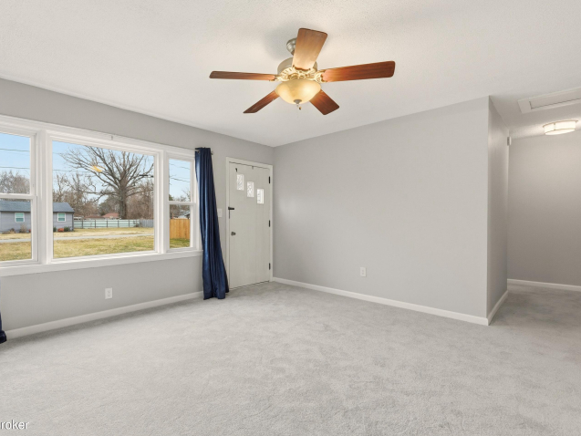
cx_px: 253
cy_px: 217
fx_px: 285
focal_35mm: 17
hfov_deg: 90.5
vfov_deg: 74.7
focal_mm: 10
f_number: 9
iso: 400
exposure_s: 1/200
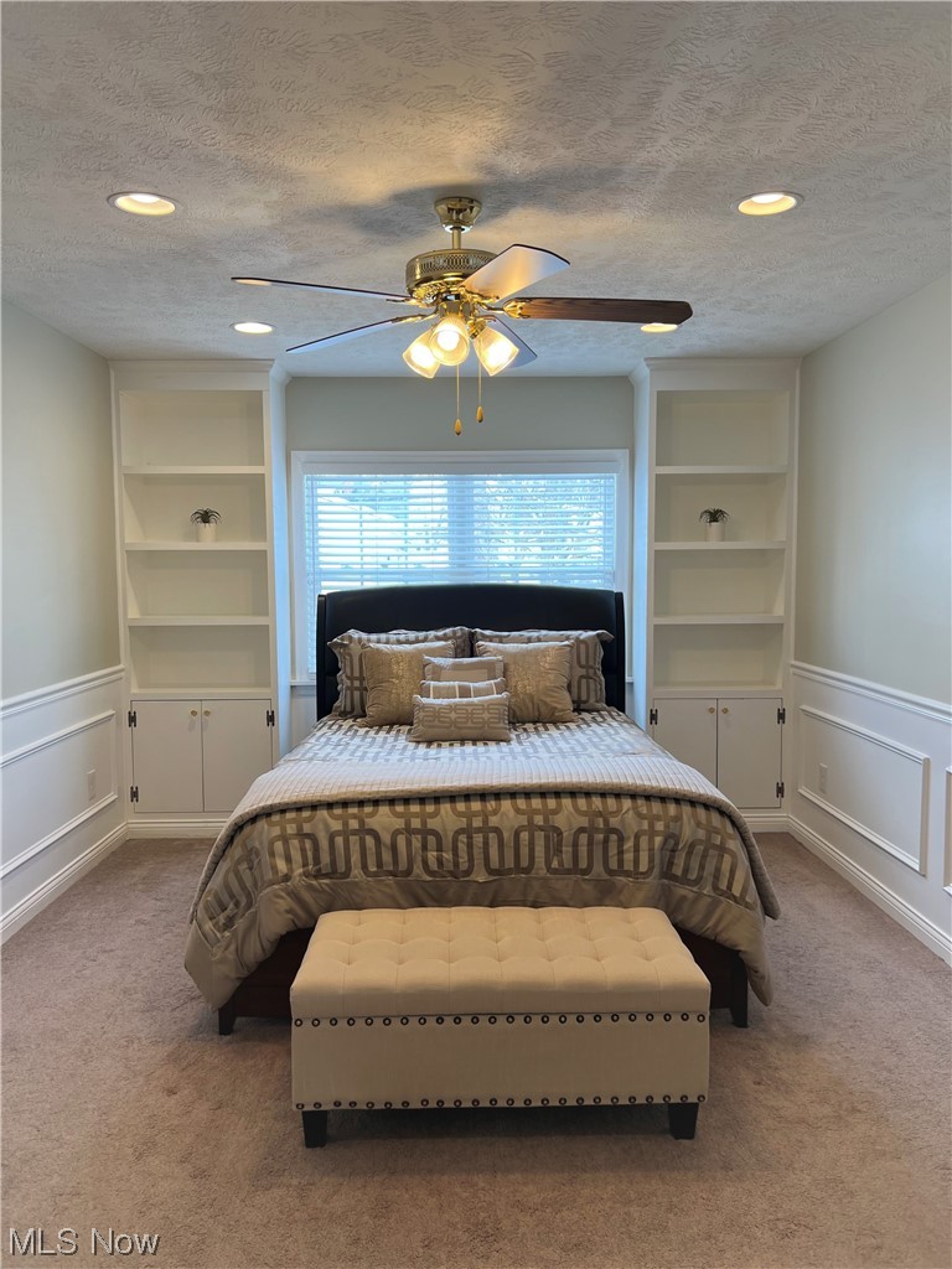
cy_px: 634
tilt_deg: -4.5
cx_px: 476
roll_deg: +0.6
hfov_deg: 53.1
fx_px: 953
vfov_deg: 67.3
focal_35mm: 26
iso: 50
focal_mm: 5.7
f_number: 1.5
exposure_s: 1/128
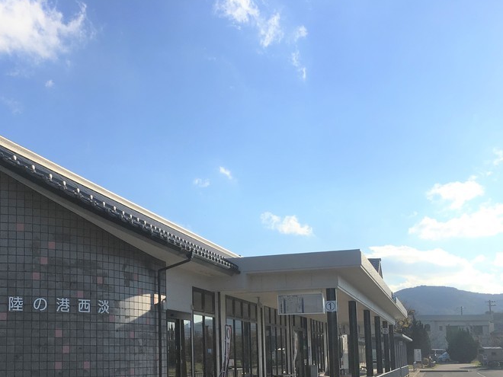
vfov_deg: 31.5
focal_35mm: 45
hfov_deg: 41.0
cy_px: 288
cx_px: 134
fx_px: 654
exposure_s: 1/2653
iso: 25
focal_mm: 4.15
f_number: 2.2
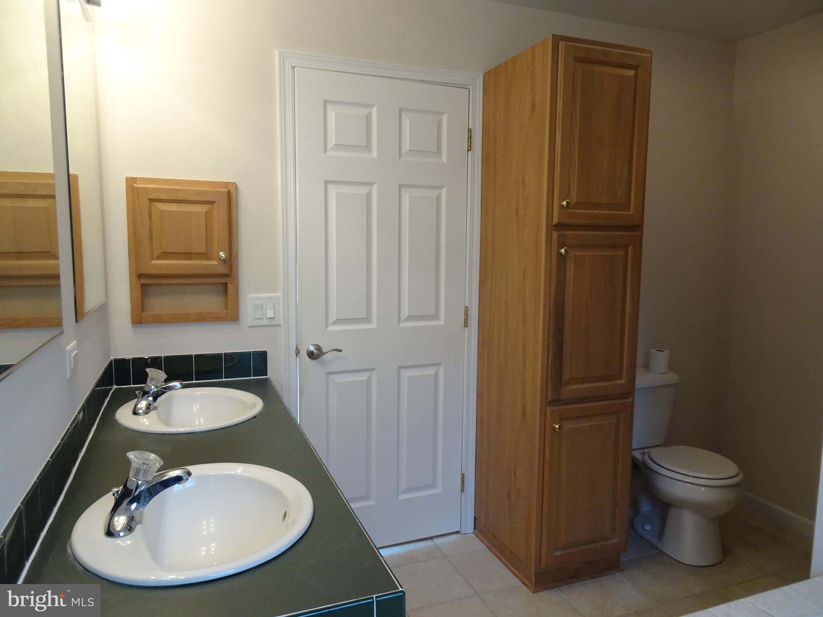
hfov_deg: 71.6
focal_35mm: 24
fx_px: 571
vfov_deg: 56.8
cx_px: 412
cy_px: 308
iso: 160
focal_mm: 4.1
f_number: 3.5
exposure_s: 1/30
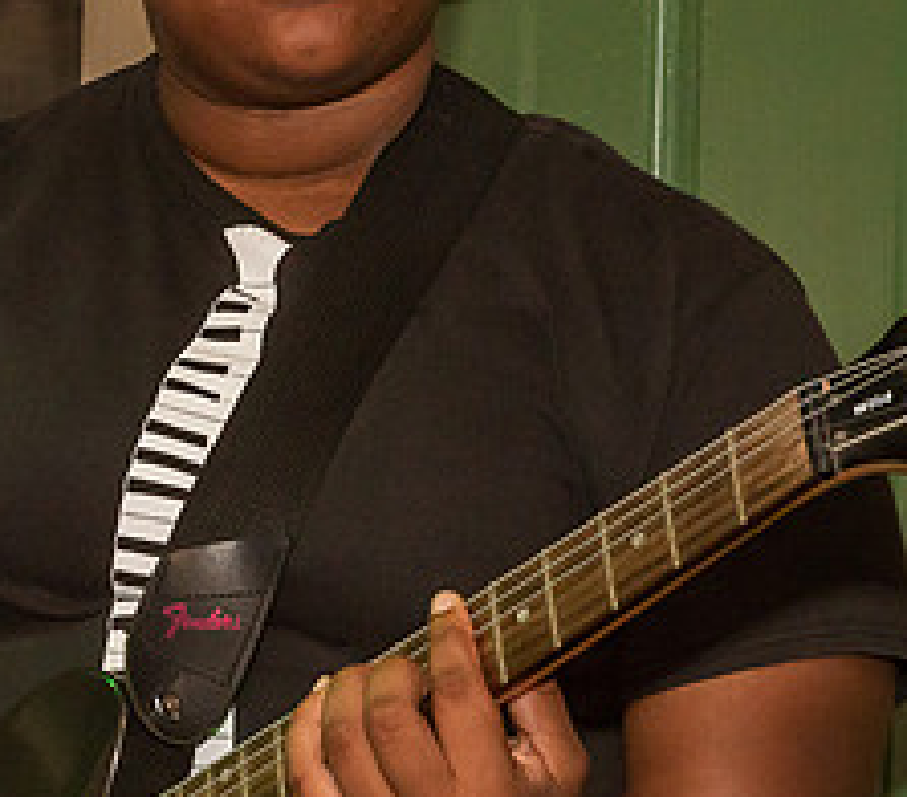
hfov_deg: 9.3
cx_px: 240
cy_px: 422
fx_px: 5581
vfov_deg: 8.2
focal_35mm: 200
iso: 800
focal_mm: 58
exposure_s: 1/125
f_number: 9
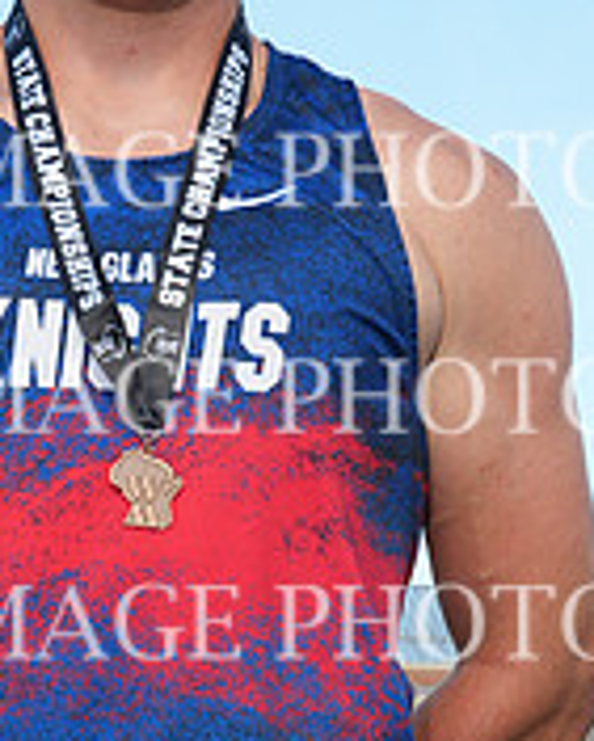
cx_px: 246
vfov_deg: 11.8
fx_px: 3569
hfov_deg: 9.5
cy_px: 509
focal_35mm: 163
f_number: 10
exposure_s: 1/60
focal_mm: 35
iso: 100
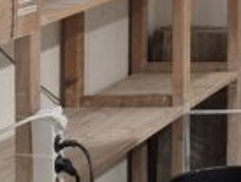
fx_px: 1205
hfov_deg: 8.4
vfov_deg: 8.3
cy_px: -126
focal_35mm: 173
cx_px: 841
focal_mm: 5.4
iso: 125
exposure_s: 1/180
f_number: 1.8
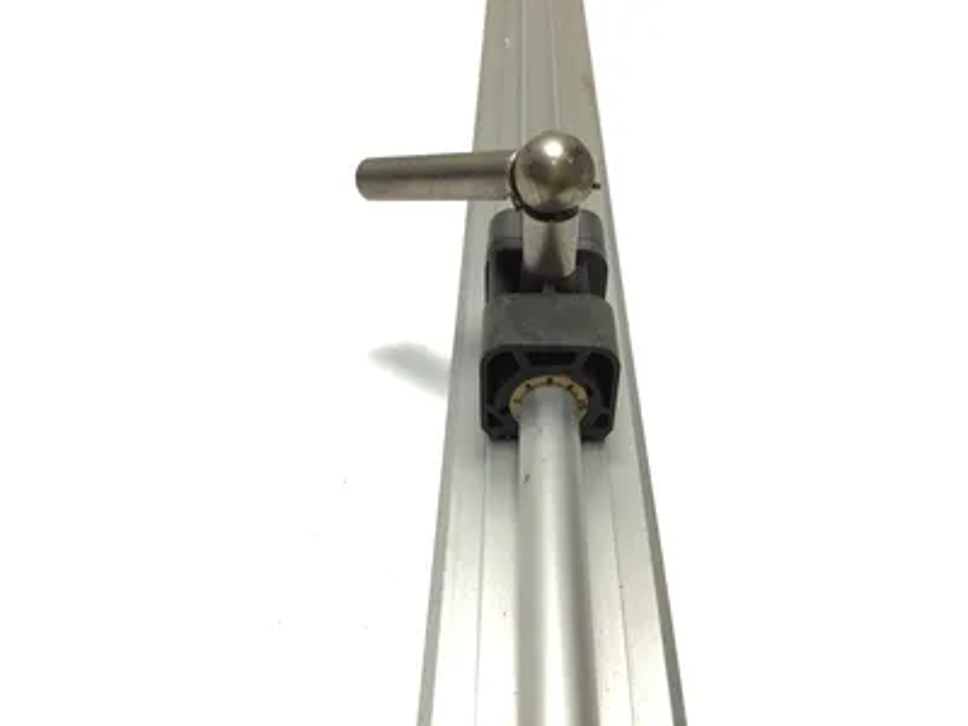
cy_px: 363
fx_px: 867
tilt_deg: -41.3
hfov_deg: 58.4
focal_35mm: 31
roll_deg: +1.3
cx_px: 484
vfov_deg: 45.4
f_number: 2.4
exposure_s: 1/120
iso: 32
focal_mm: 3.3
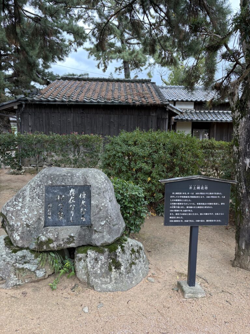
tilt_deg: -8.7
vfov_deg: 67.3
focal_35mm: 26
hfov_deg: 53.1
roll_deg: -1.8
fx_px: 250
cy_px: 167
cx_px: 125
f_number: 1.6
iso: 125
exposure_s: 1/122
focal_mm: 5.96
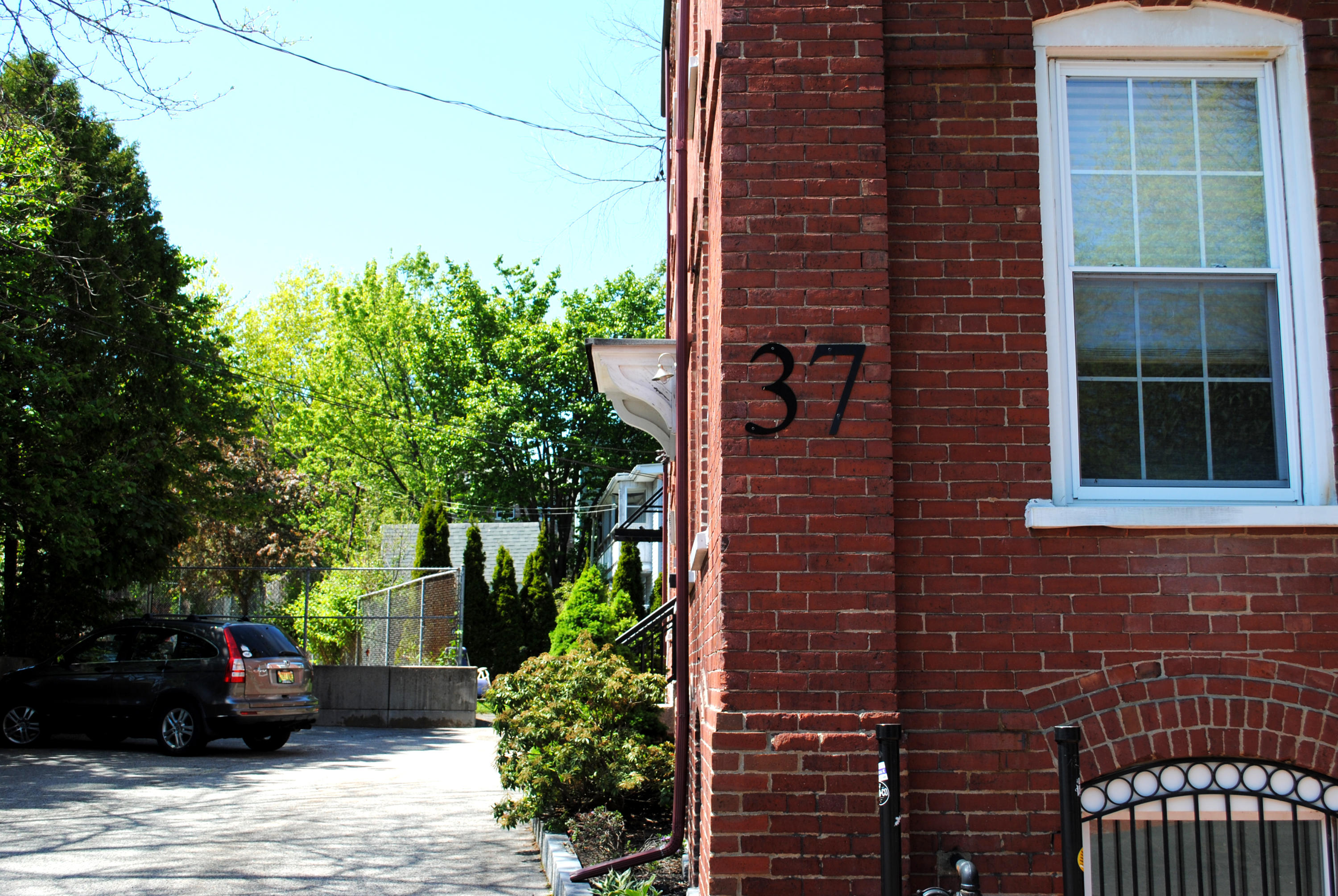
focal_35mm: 36
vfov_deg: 37.0
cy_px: 448
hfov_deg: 53.1
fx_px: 1340
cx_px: 669
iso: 100
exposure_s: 1/160
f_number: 6.3
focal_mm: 24
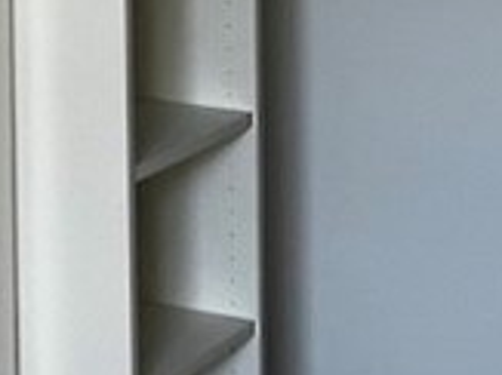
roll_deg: +1.5
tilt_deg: -5.1
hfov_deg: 10.7
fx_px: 2550
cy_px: -229
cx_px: -320
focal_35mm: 176
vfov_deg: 8.2
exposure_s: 1/60
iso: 50
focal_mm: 3.99
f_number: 1.8
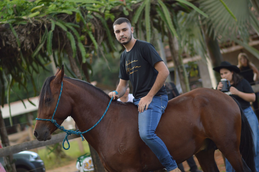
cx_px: 130
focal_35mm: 128
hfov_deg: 16.1
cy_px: 86
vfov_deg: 10.7
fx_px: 917
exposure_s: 1/1000
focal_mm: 85
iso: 200
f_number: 1.8
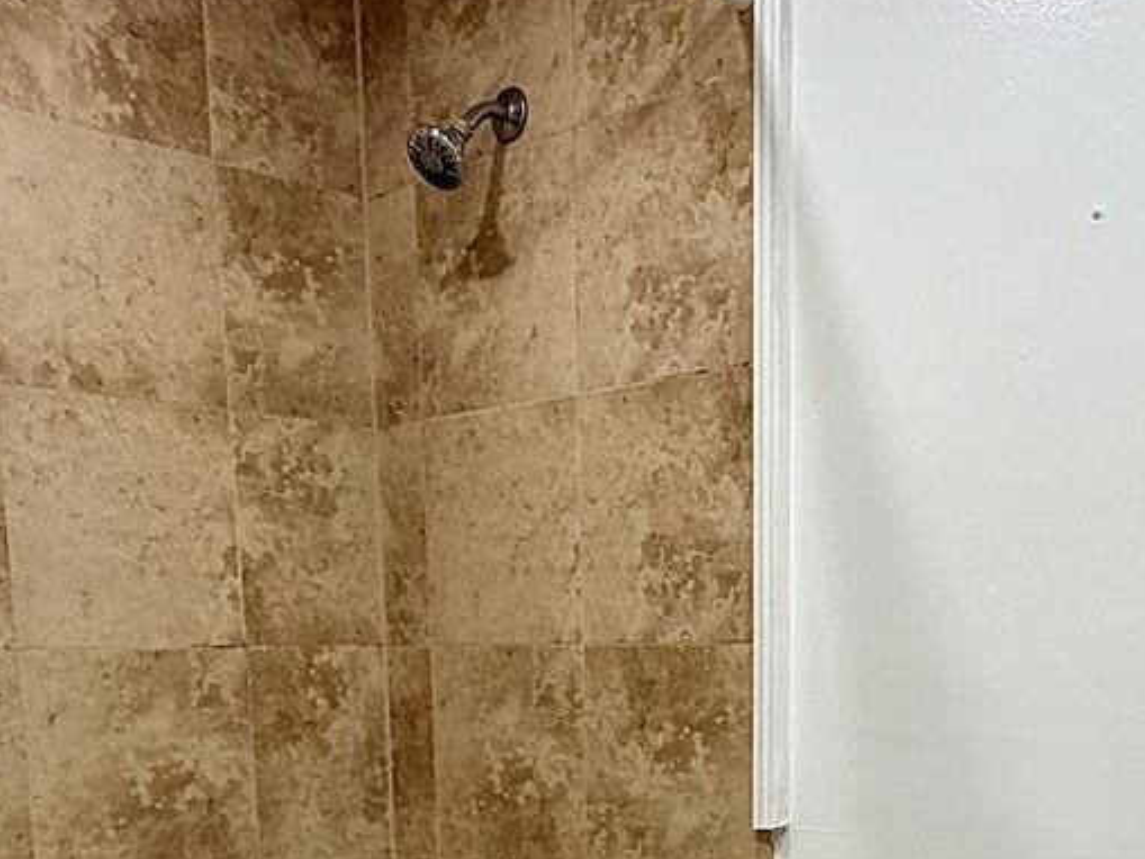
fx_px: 1456
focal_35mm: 44
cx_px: 695
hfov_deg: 42.7
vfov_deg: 30.3
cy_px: 886
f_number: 2.2
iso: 125
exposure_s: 1/120
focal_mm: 2.22
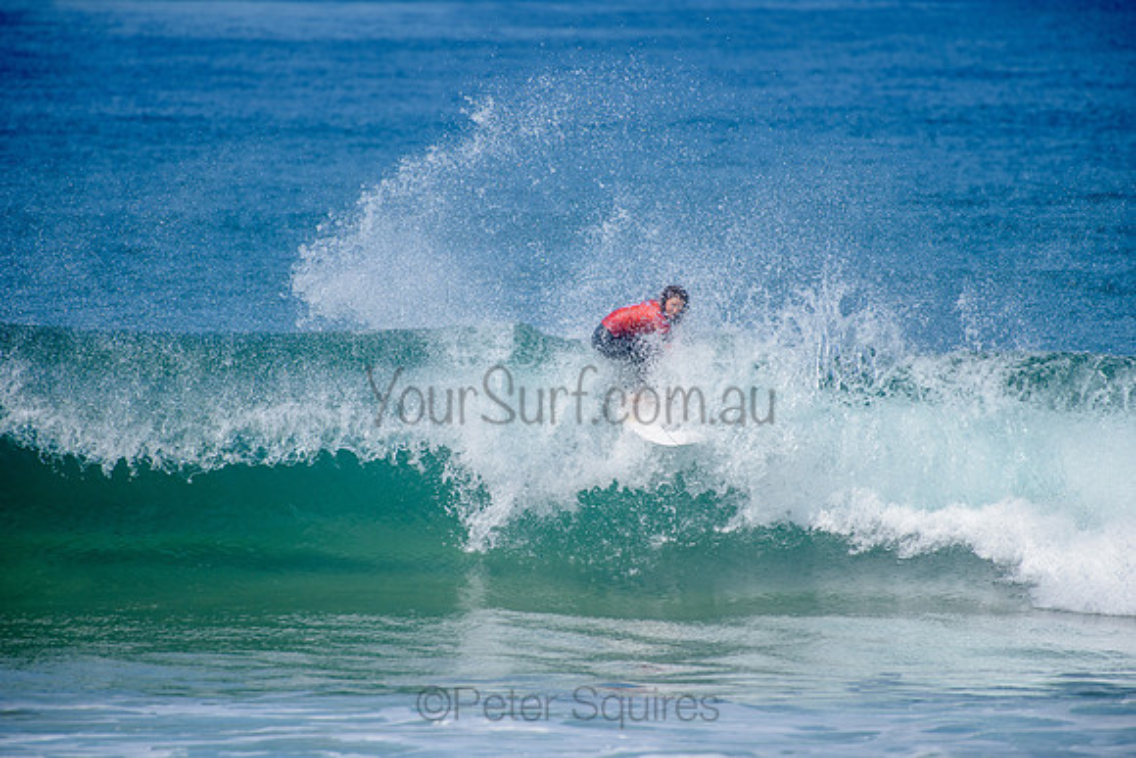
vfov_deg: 2.8
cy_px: 379
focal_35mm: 500
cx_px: 568
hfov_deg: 4.1
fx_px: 15781
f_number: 5.6
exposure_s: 1/2000
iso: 250
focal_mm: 500
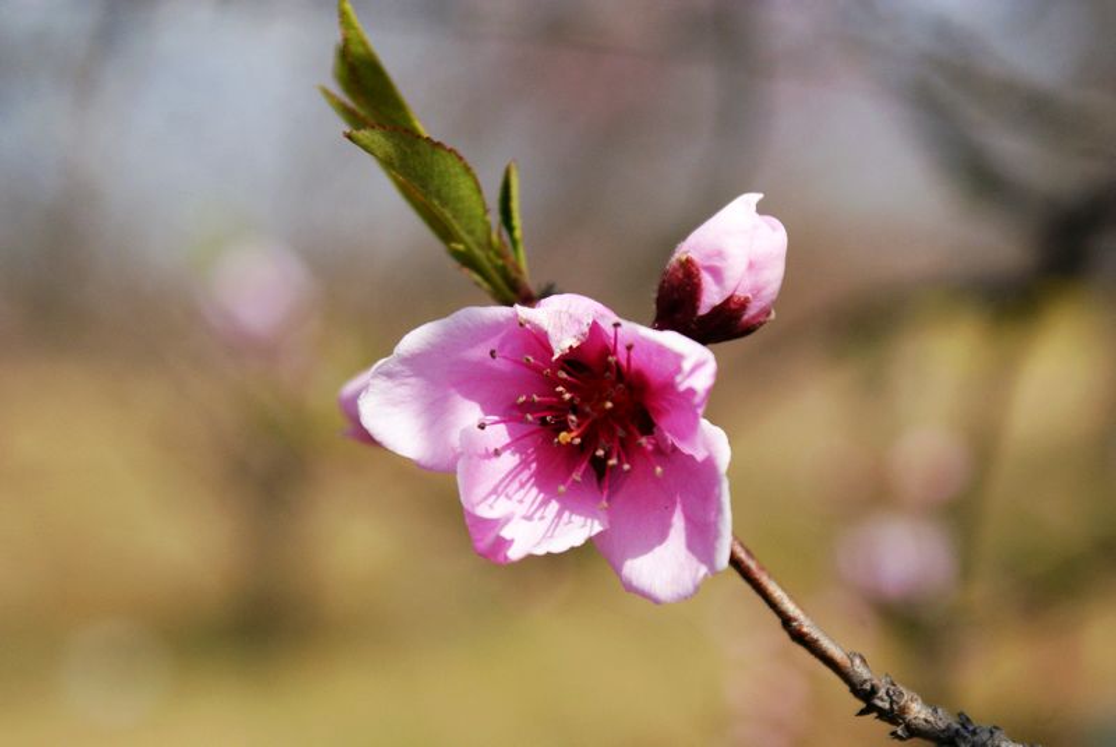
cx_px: 558
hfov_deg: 19.4
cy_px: 374
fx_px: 3258
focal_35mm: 105
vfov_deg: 13.1
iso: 400
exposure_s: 1/2000
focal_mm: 70
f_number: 7.1
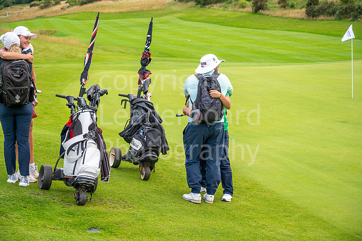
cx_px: 181
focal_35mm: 70
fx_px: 703
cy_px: 120
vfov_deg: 19.4
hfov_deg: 28.9
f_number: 5
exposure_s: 1/400
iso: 400
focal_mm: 70
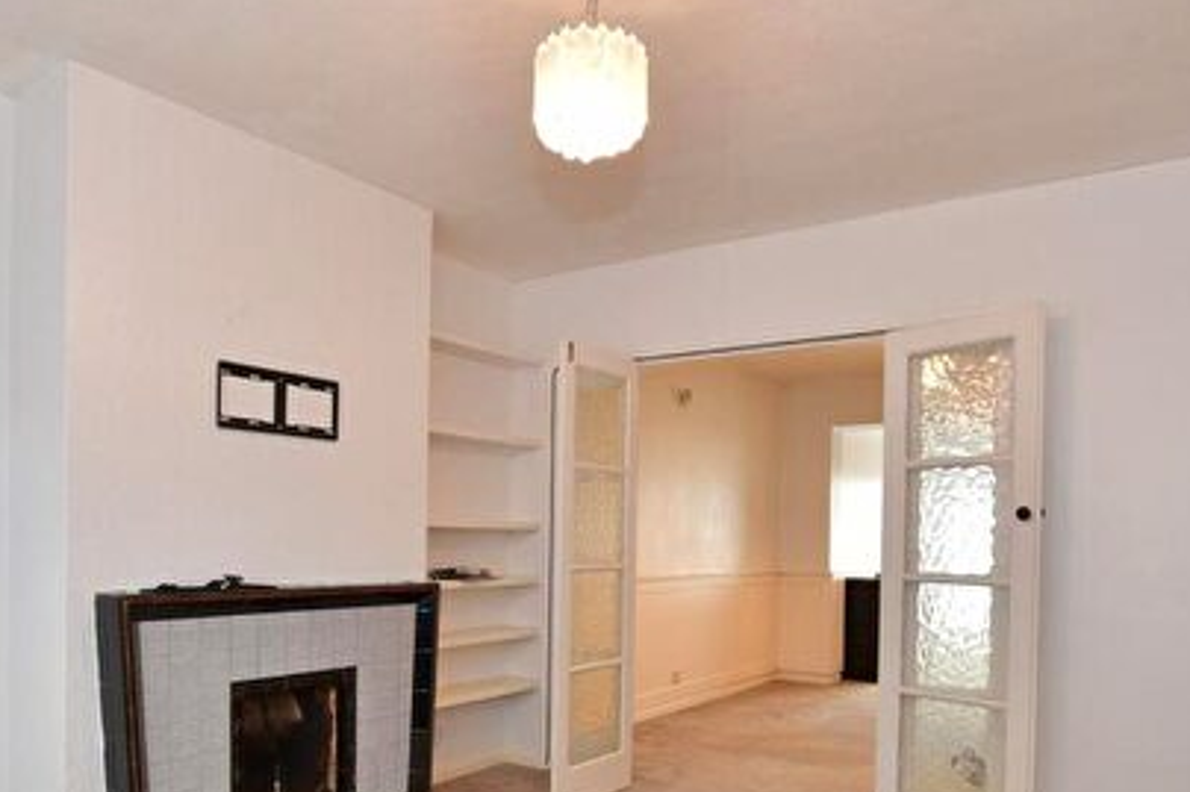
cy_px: 558
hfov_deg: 69.3
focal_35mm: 26
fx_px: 859
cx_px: 545
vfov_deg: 48.3
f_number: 8
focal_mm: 10
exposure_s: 1
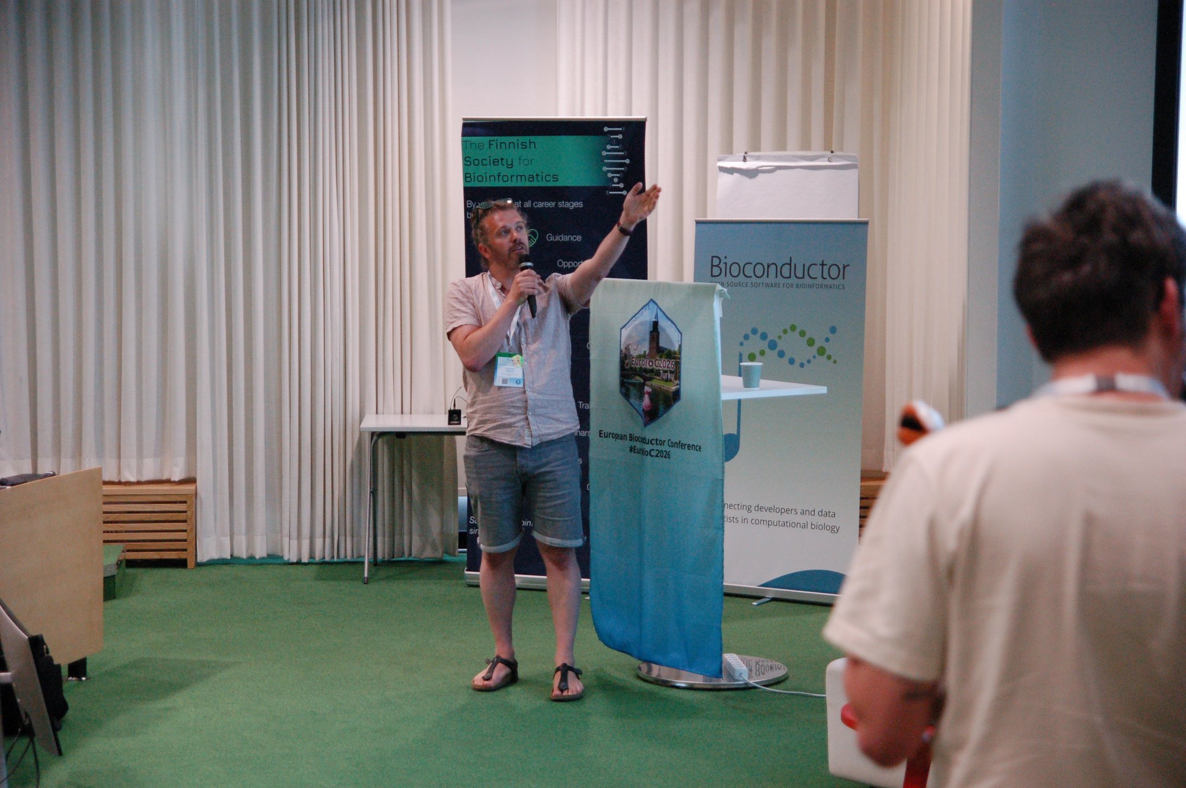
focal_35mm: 75
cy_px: 394
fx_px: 2469
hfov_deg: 27.0
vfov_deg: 18.2
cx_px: 593
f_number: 3.2
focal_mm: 50
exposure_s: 1/125
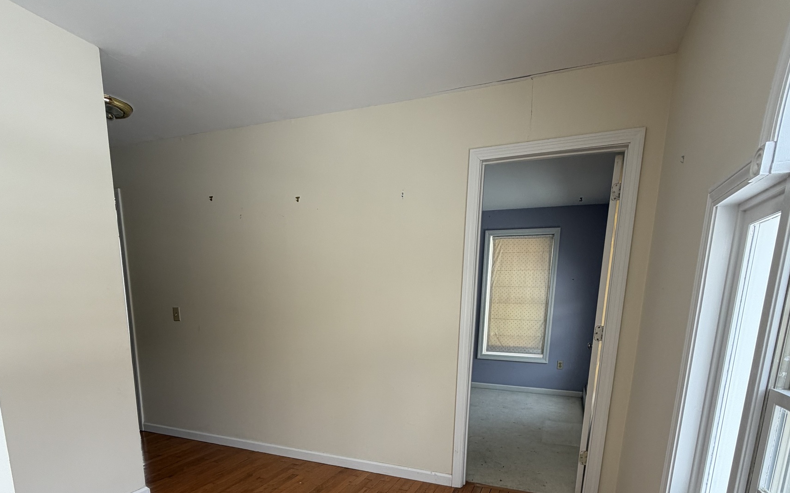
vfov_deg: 55.7
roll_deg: -0.1
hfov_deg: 85.1
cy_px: 389
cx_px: 395
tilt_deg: -10.1
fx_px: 431
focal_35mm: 20
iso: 64
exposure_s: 1/121
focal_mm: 2.22
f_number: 2.2
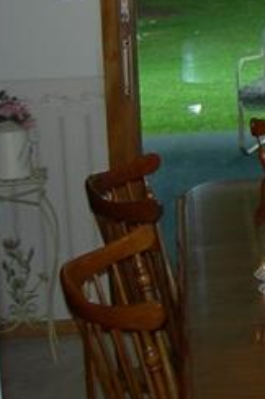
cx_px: 643
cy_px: 10
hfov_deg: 9.8
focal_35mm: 123
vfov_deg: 16.4
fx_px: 1362
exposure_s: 1/60.1
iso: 64
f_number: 2.7
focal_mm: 7.5
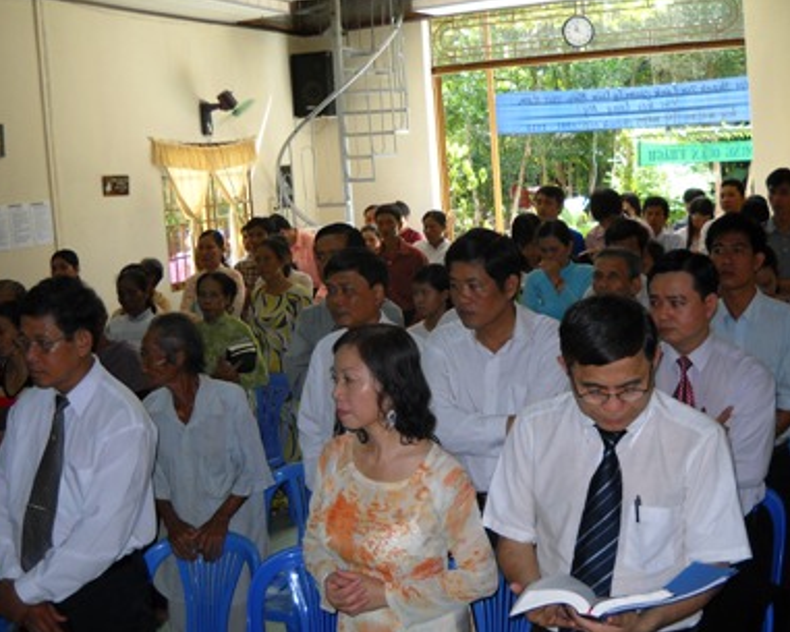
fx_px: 1099
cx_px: 408
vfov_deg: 32.1
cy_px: 307
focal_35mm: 47
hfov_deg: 39.5
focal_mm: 6.72
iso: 135
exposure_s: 1/60
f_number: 3.1
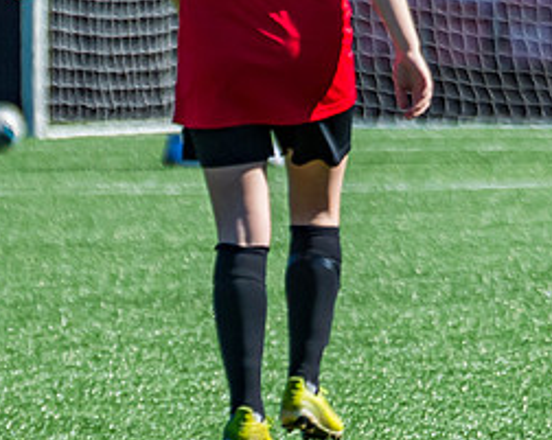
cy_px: 209
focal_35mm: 936
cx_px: 326
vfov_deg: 1.7
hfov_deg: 2.1
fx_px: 15274
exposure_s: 1/2500
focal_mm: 165
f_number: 4
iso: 400
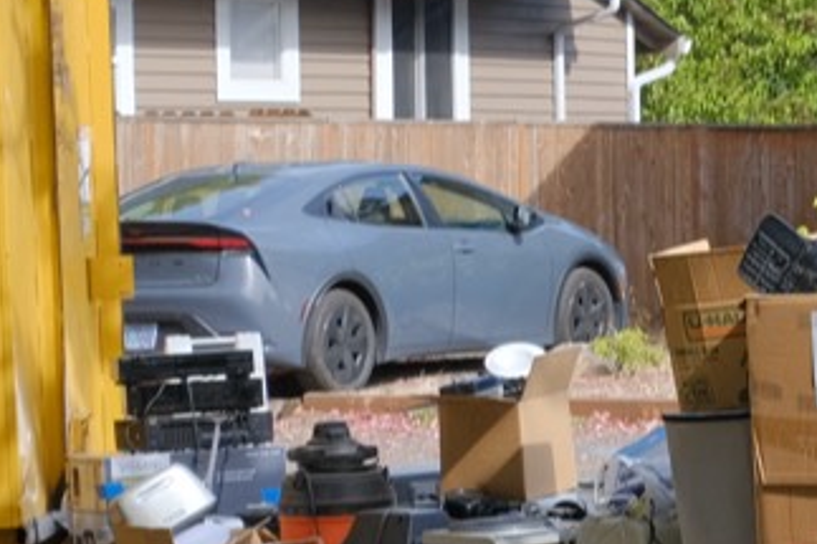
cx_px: 1920
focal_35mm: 203
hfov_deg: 9.2
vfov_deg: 6.8
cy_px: 380
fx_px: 4604
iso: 320
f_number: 4.5
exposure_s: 1/550
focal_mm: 27
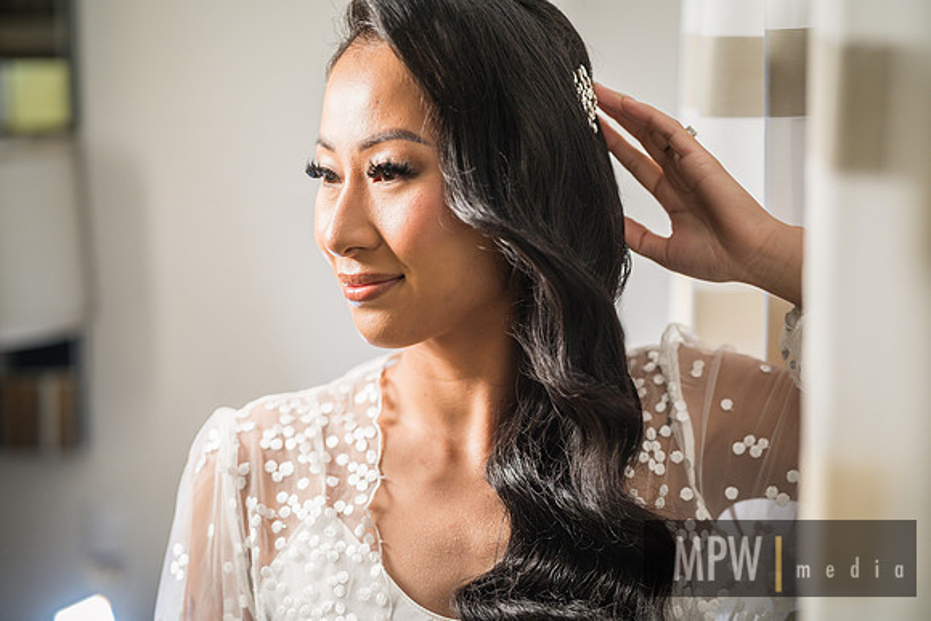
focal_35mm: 75
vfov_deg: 18.2
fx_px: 1940
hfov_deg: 27.0
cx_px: 466
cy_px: 310
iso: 400
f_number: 1.8
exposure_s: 1/160
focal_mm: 75
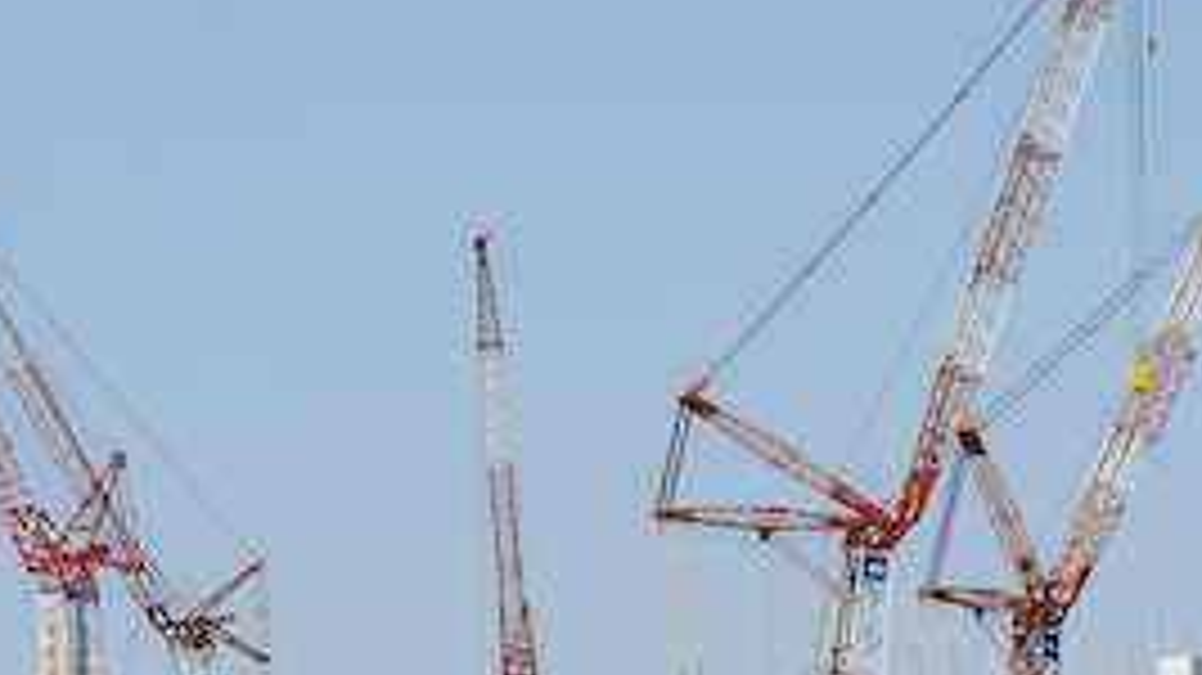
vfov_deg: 5.9
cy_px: 668
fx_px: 6562
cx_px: 612
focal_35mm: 206
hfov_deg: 10.5
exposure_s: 1/320
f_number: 8
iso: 100
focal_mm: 35
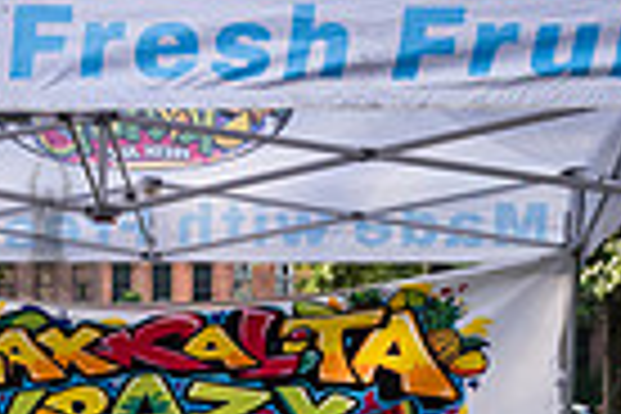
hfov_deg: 18.1
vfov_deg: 11.7
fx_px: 1915
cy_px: 650
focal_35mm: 111
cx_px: 45
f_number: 4.5
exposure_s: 1/1250
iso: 1000
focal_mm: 26
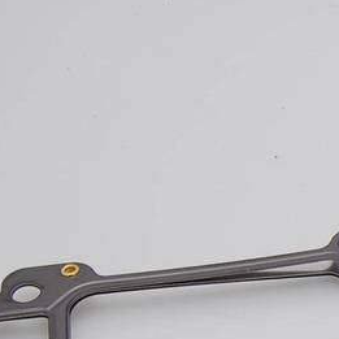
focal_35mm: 198
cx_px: 709
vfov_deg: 8.8
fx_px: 2194
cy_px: 382
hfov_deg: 8.3
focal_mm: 30
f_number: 8
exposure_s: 1/125
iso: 200
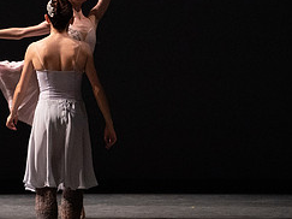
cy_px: 73
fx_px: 3870
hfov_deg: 4.3
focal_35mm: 459
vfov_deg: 3.2
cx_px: 22
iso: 12800
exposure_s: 1/400
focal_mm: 200
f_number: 5
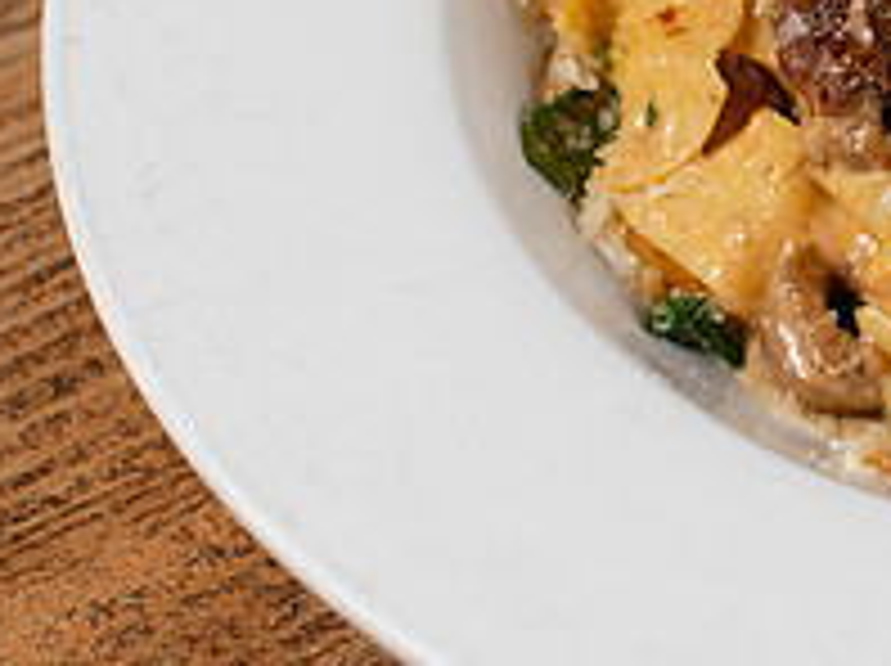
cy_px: 61
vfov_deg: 10.4
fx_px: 3625
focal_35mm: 141
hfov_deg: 13.5
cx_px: 1179
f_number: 5
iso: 100
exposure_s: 1/250
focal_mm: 50
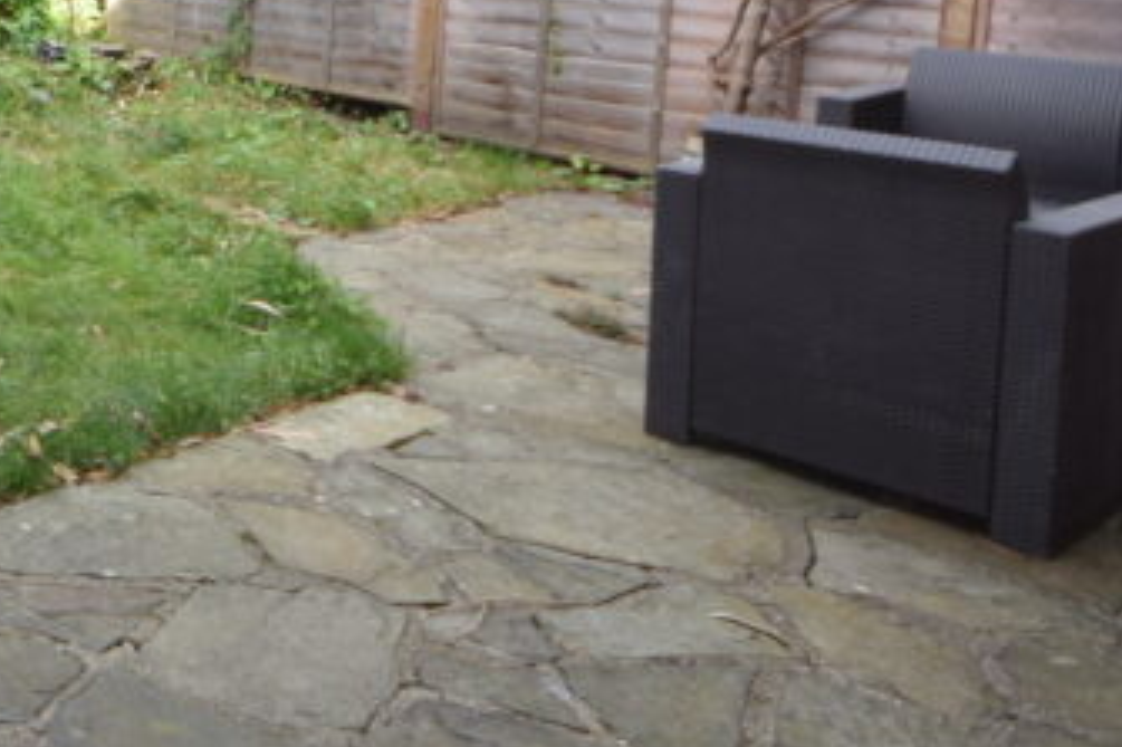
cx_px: -402
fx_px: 1339
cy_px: -50
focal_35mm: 43
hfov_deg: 32.0
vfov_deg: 28.6
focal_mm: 8
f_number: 5.6
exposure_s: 1/125
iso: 160
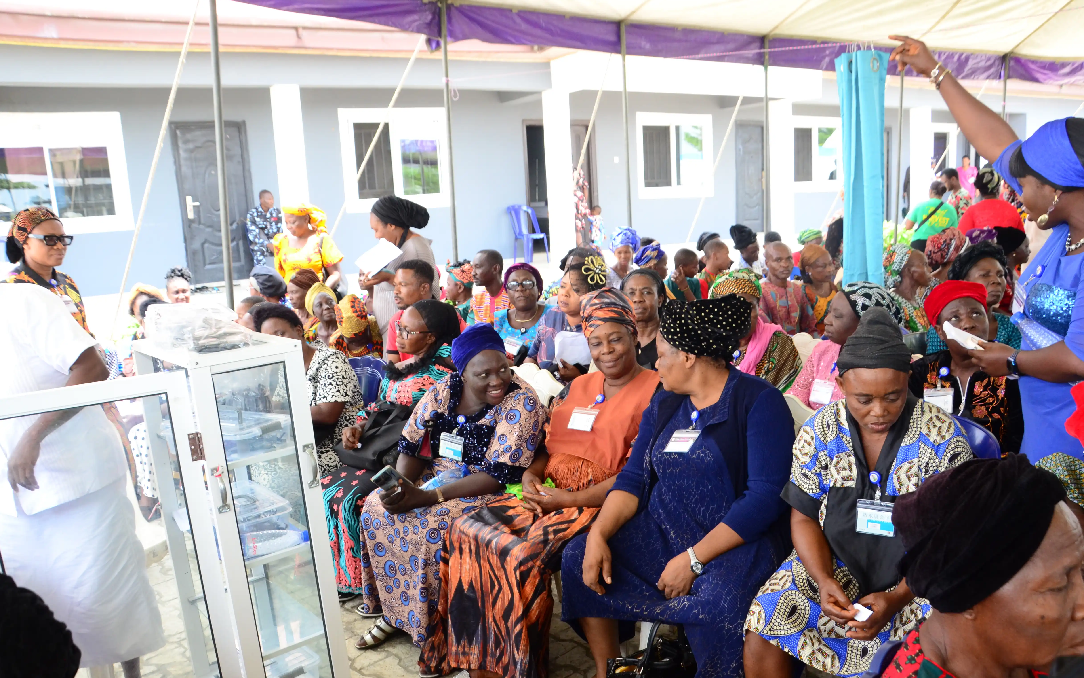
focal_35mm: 62
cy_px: 355
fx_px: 1832
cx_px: 546
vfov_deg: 21.0
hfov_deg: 33.0
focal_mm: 40
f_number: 5.6
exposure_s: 1/160
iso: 800
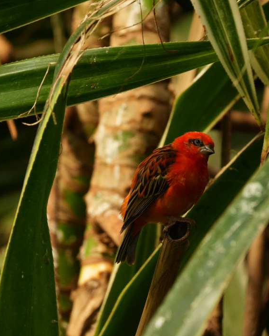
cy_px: 168
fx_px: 8439
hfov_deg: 1.8
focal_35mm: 848
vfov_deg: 2.3
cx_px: 141
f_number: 8
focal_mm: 400
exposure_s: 1/250
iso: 3200
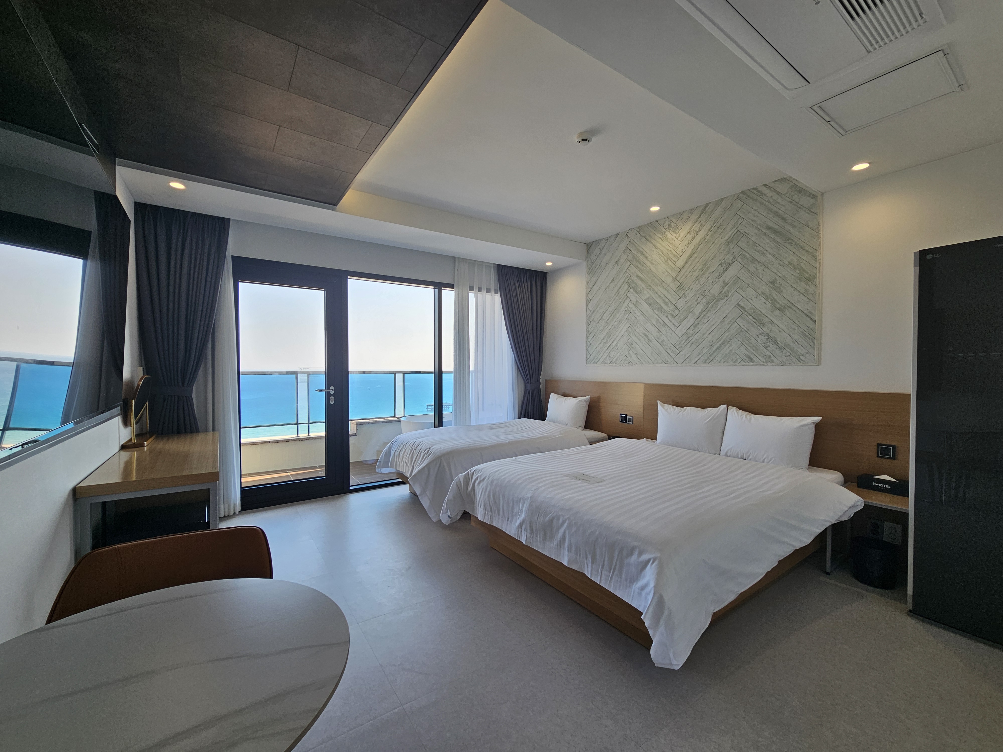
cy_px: 376
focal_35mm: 13
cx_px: 502
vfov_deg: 89.9
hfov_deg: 106.2
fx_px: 377
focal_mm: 2.2
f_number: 2.2
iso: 50
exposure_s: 1/215
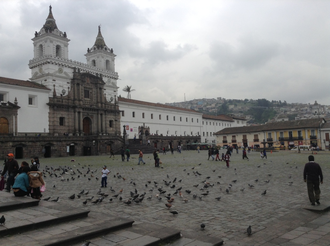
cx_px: 165
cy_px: 123
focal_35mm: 33
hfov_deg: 55.4
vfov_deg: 42.8
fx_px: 314
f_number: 2.4
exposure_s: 1/1524
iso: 32
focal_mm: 3.3
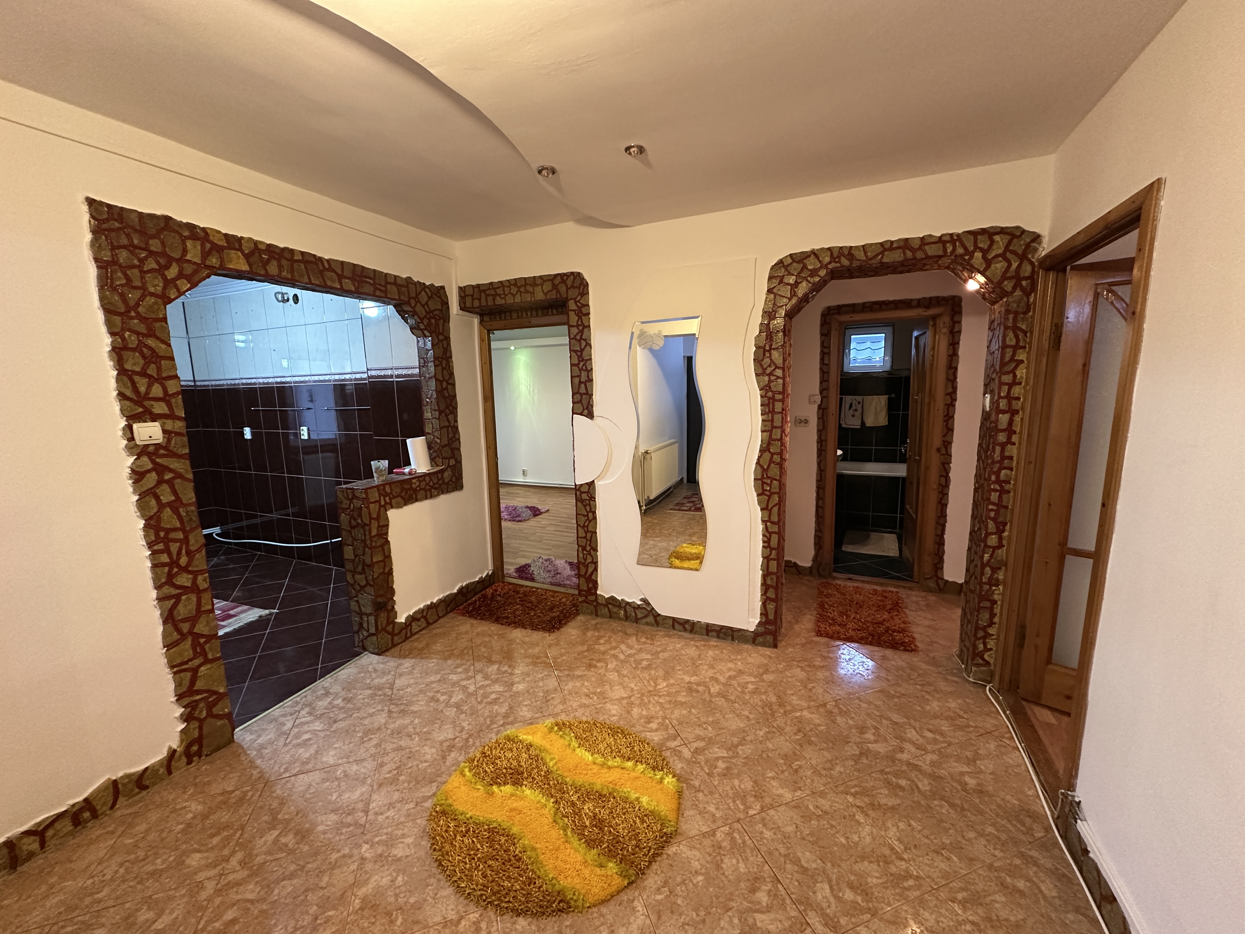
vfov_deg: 85.7
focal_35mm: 14
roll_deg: +1.6
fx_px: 504
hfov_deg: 102.1
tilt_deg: -8.4
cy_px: 467
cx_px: 622
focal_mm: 2.22
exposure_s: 1/50
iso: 400
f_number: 2.2
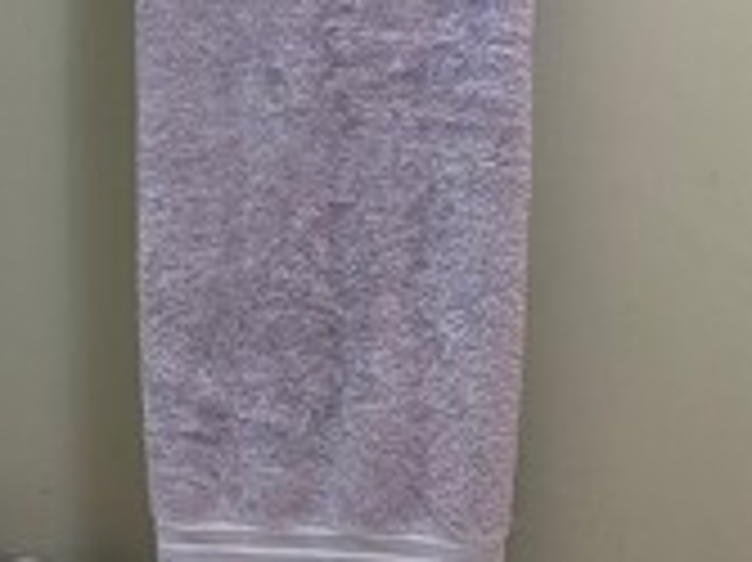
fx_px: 3191
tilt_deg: -11.5
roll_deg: -1.1
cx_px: 387
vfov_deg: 10.1
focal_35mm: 147
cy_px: 351
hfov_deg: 13.4
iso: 125
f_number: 1.78
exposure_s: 1/120
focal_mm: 6.76
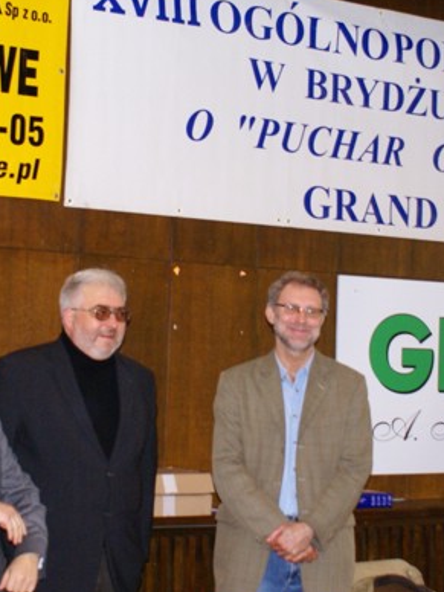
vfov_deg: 26.7
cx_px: 204
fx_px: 1248
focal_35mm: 73
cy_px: 261
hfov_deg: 20.2
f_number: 4.5
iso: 800
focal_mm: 28
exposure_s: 1/50
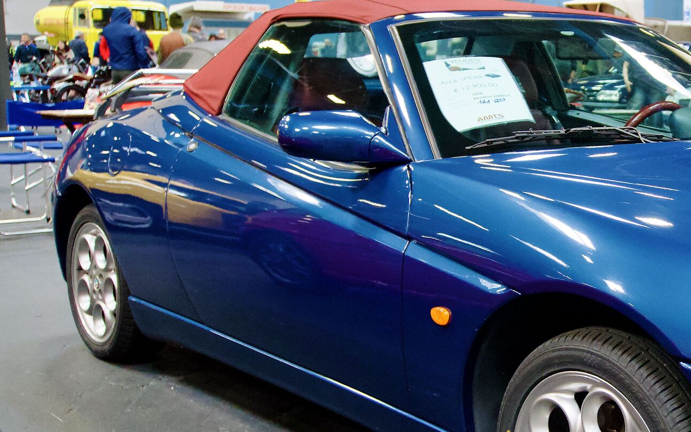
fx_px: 1074
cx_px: 635
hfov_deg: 33.6
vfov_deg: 22.7
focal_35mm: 57
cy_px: 265
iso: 3200
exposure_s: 1/160
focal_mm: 20
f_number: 4
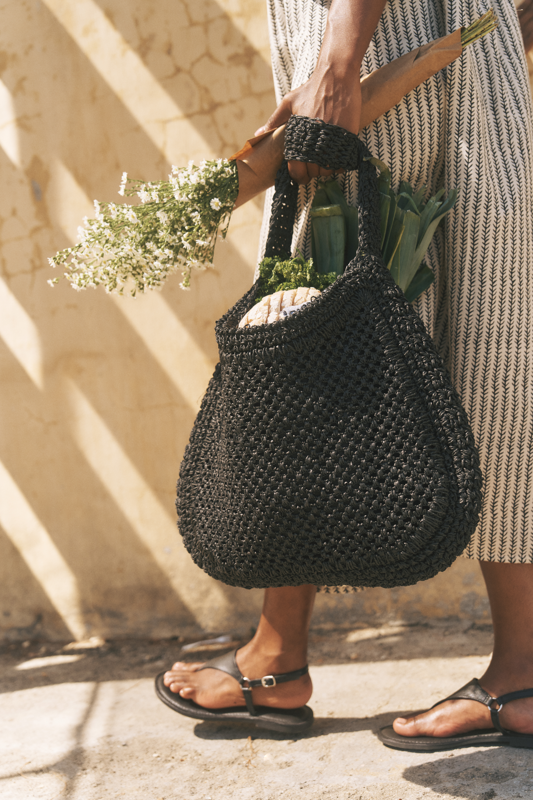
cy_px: 400
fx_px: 977
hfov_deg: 30.5
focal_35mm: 44
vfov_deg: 44.5
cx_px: 266
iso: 250
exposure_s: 1/800
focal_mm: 44
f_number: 4
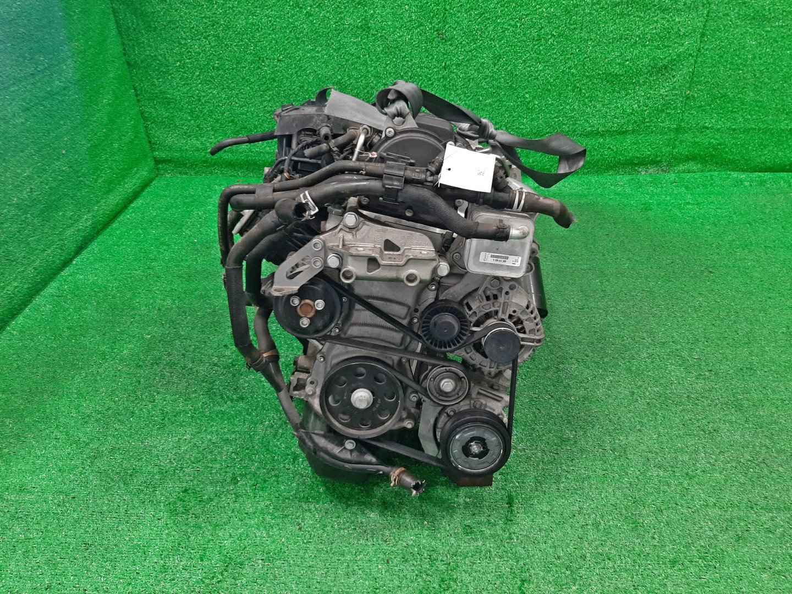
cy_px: 297
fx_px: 595
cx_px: 396
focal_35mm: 26
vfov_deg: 53.1
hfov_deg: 67.3
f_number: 1.7
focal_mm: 3.93
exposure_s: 1/50
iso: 121
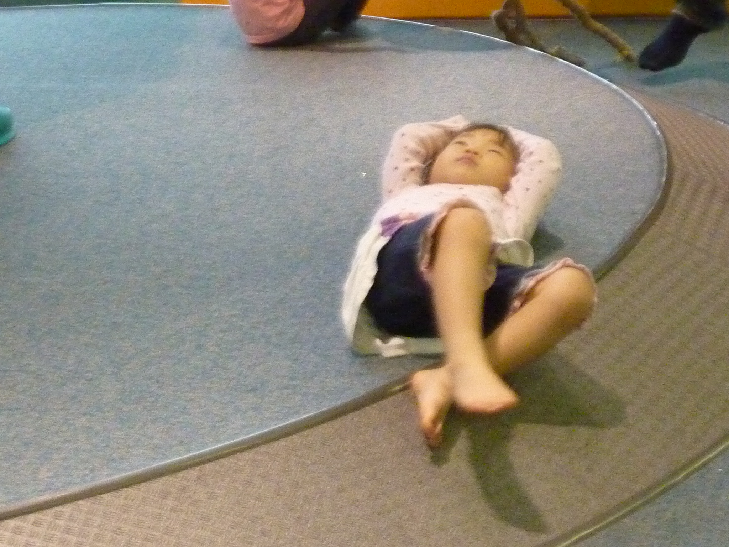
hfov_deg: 17.4
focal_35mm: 113
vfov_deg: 13.1
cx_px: 364
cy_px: 274
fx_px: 2380
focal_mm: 10.3
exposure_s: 1/50
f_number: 4
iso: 800
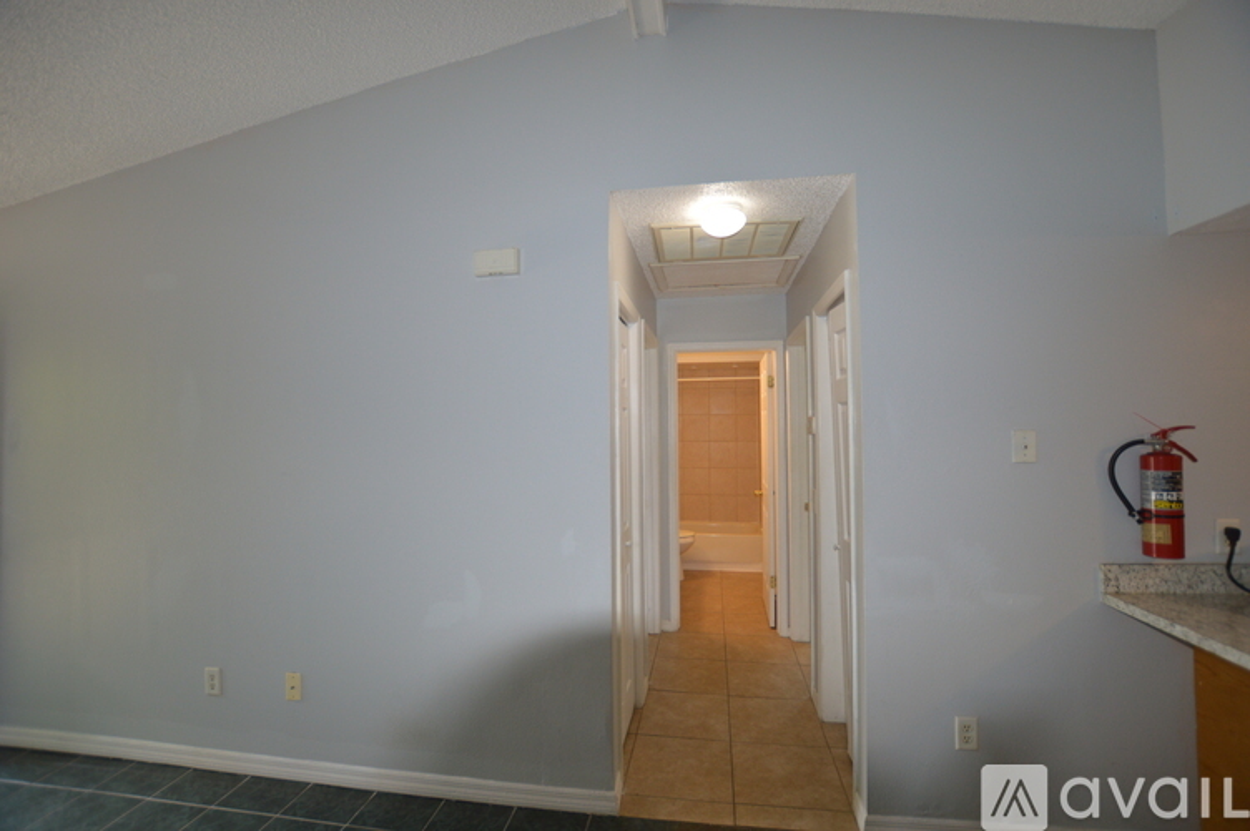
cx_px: 625
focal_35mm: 15
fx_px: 520
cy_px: 416
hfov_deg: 100.4
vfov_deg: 77.2
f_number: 3.5
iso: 400
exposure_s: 1/80
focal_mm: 10
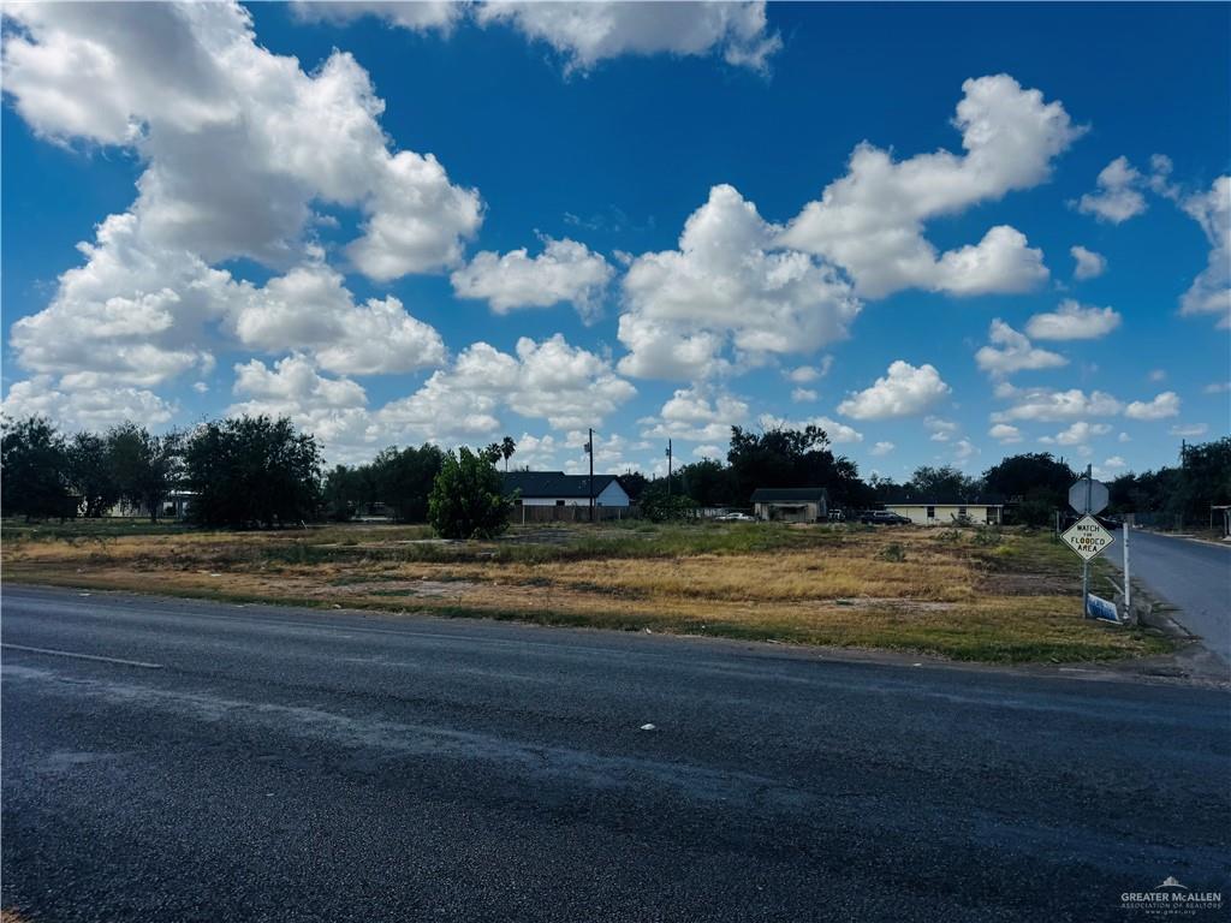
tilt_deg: +3.6
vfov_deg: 56.8
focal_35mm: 24
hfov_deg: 71.6
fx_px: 853
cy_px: 462
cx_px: 616
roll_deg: -0.2
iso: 80
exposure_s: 1/7937
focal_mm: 6.76
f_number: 1.78
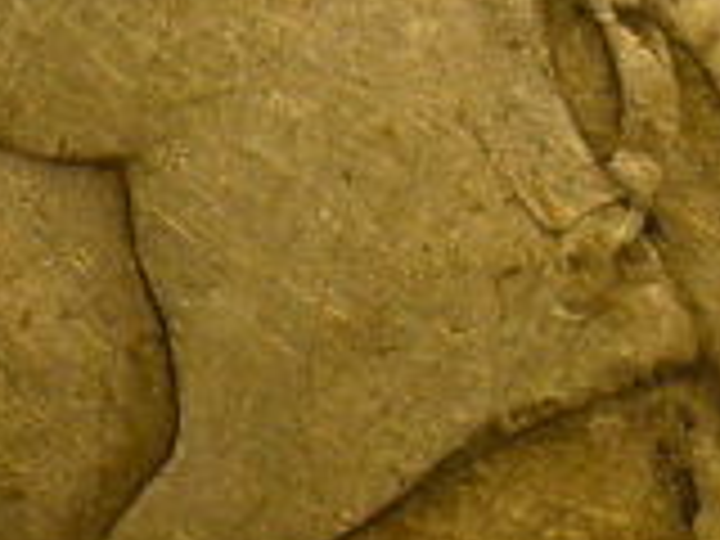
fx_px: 4805
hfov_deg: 8.6
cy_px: -122
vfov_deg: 6.4
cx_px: 351
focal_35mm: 231
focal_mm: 6.1
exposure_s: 1/80
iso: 80
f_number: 2.8
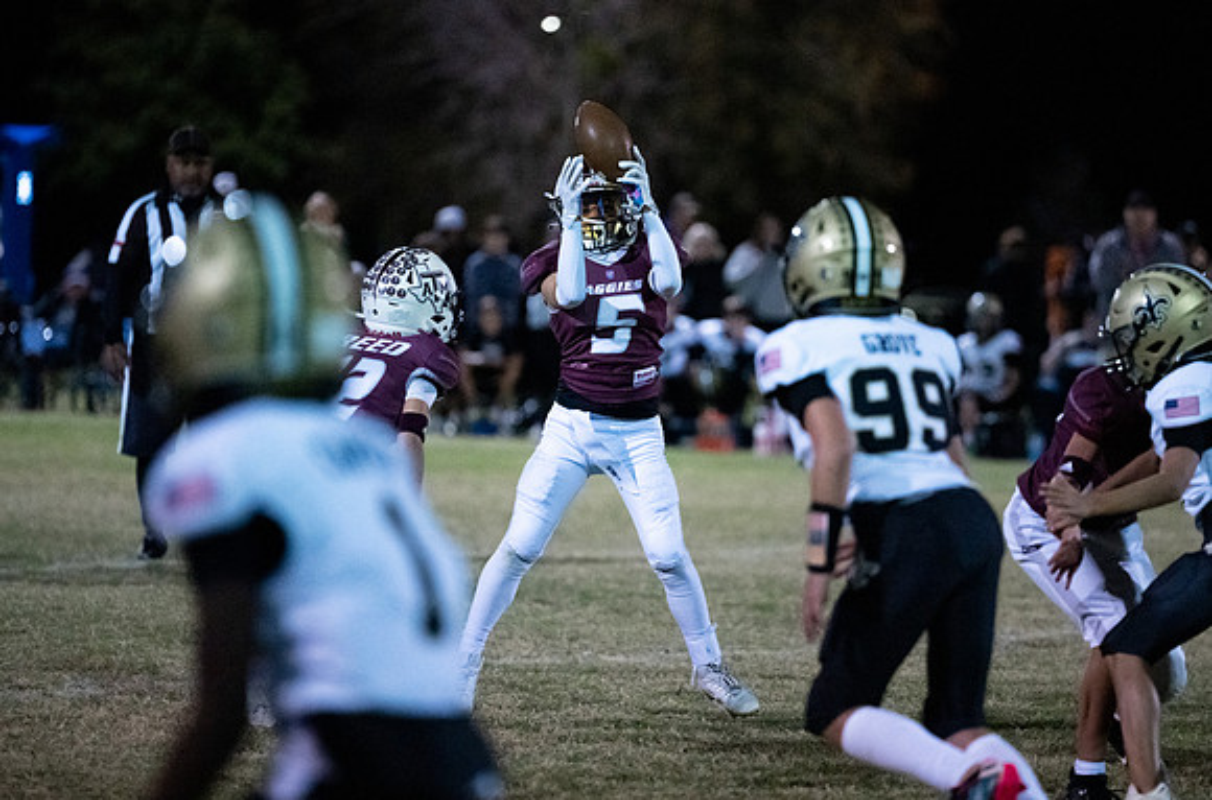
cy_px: 386
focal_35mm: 247
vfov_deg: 5.5
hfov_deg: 8.4
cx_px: 648
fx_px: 8279
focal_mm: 200
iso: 12800
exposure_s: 1/1000
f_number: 2.8
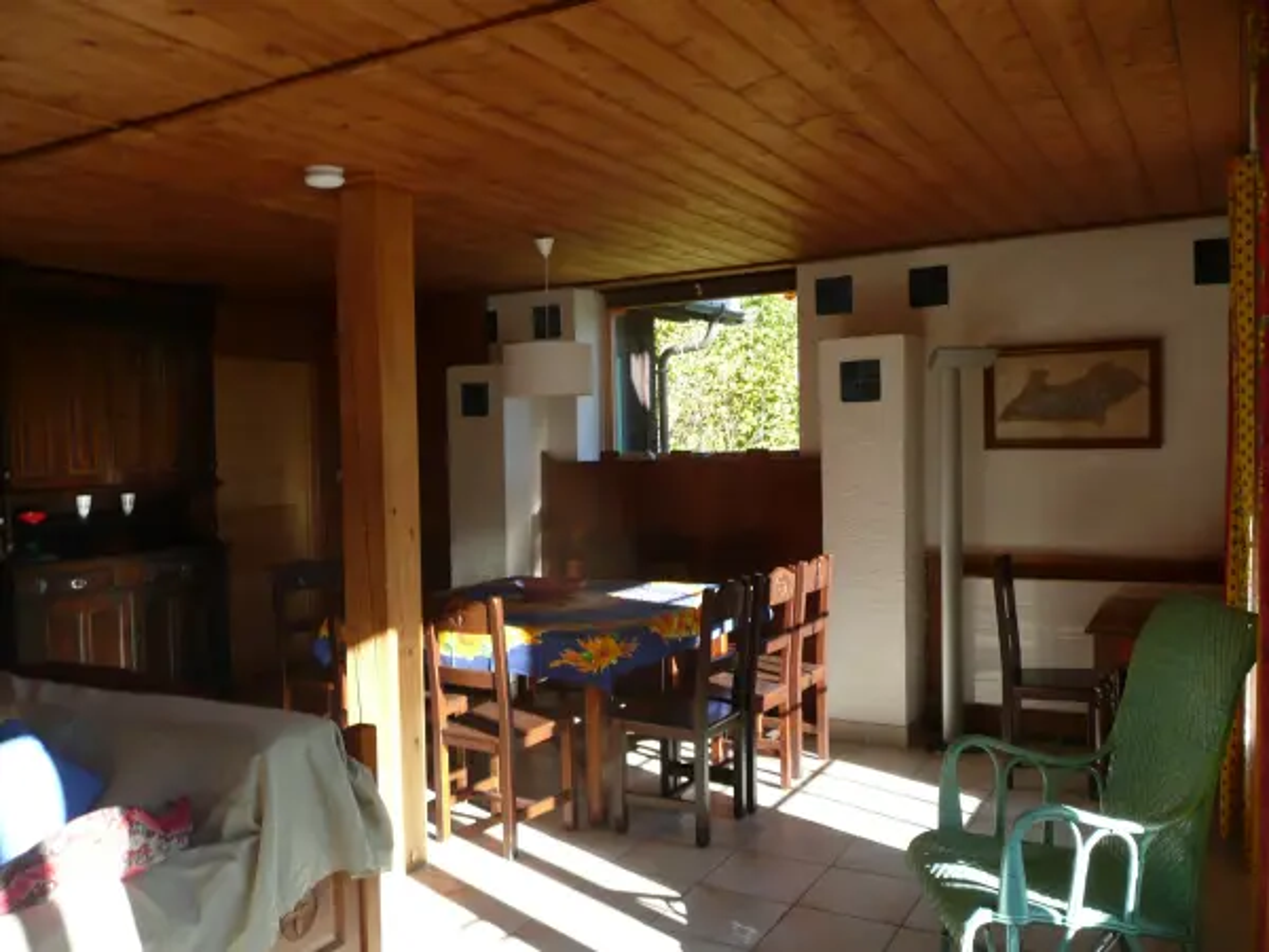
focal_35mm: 28
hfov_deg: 63.4
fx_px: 1026
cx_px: 634
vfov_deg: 49.7
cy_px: 476
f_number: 3.3
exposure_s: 1/80
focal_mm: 4.6
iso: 100
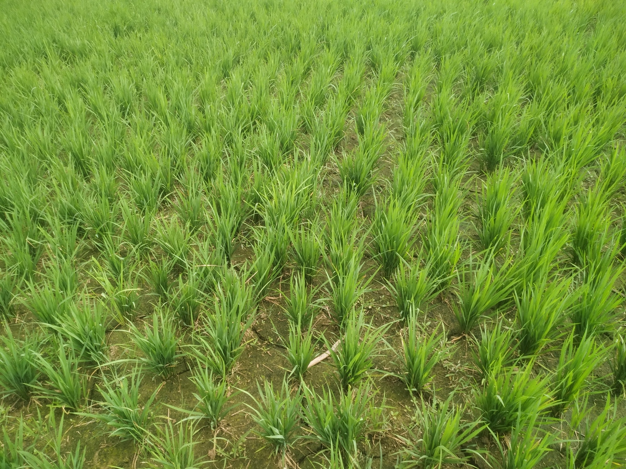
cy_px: 234
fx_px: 434
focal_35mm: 24
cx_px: 313
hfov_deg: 71.6
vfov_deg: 56.8
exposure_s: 1/327
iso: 100
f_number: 1.9
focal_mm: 3.94
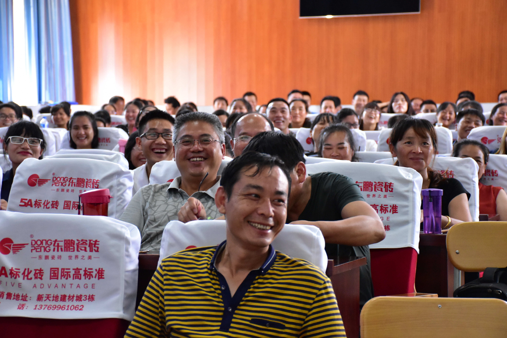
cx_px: 254
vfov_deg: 14.7
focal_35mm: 93
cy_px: 169
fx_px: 1310
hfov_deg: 21.9
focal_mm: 62
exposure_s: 1/100
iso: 5000
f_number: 5
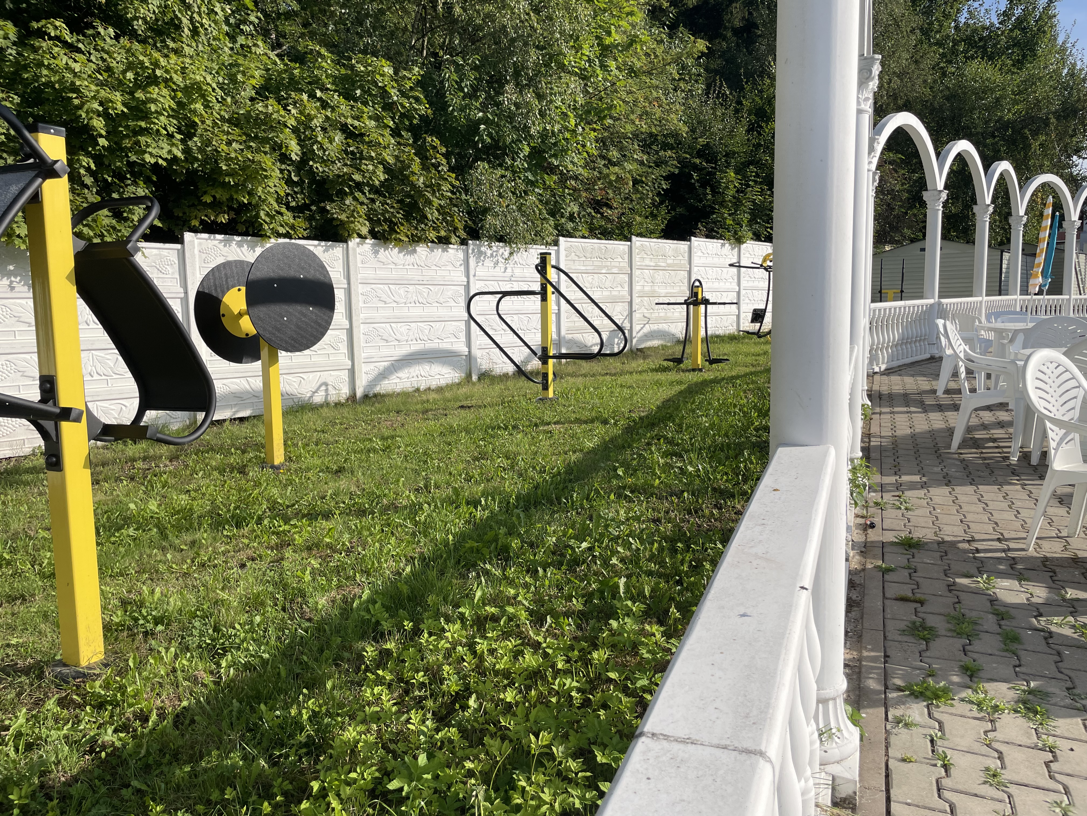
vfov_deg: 53.1
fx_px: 816
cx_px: 544
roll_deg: +1.1
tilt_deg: -6.5
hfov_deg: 67.3
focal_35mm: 26
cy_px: 408
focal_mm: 4.2
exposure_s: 1/4000
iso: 32
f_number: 1.6
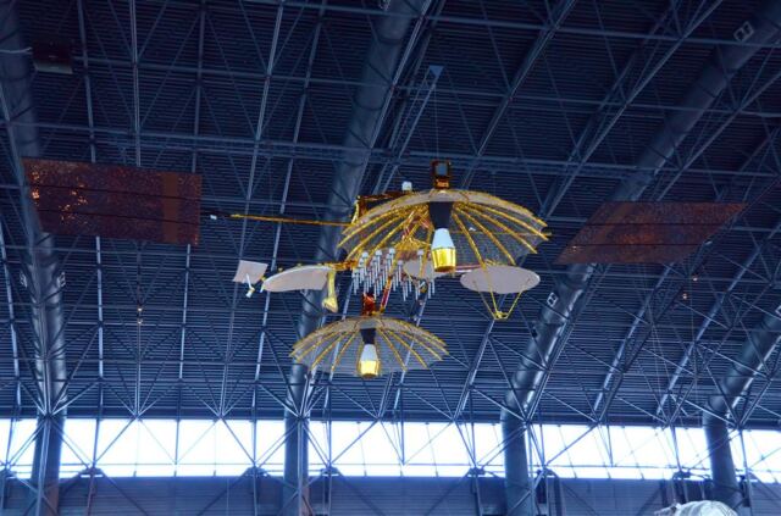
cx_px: 390
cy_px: 258
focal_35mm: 48
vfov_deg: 27.9
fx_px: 1039
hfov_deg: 41.2
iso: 1600
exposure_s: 1/100
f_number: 5
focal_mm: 32
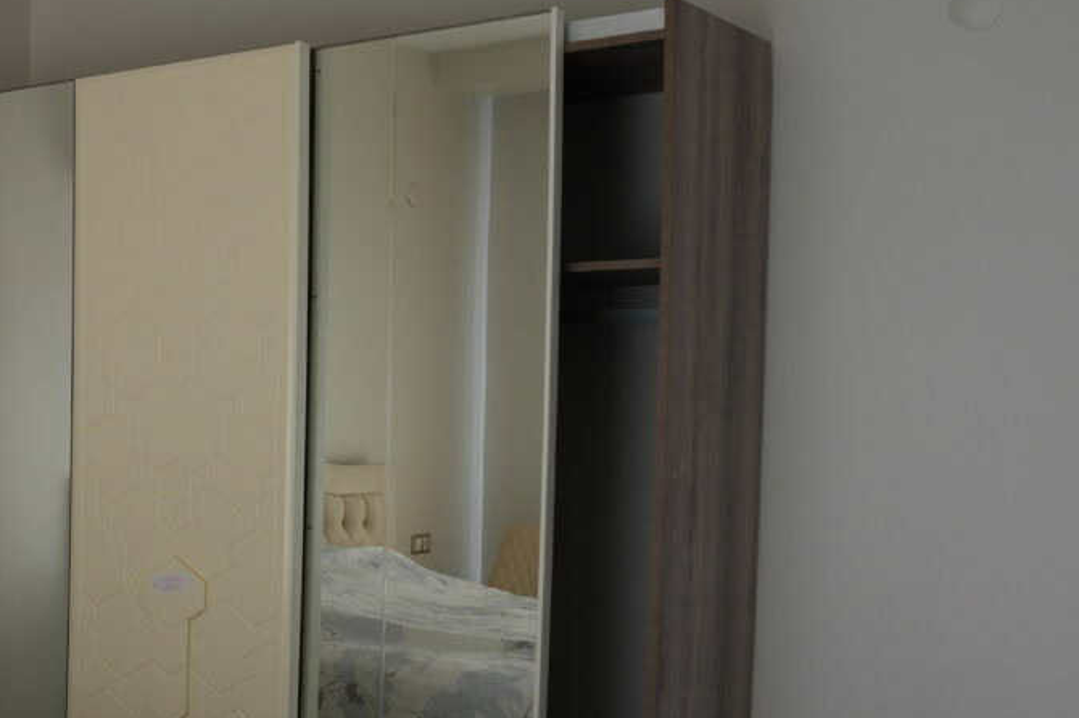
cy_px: 482
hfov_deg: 32.0
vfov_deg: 25.8
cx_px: -208
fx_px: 1558
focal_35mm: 52
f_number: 4
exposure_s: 1/160
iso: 320
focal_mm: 17
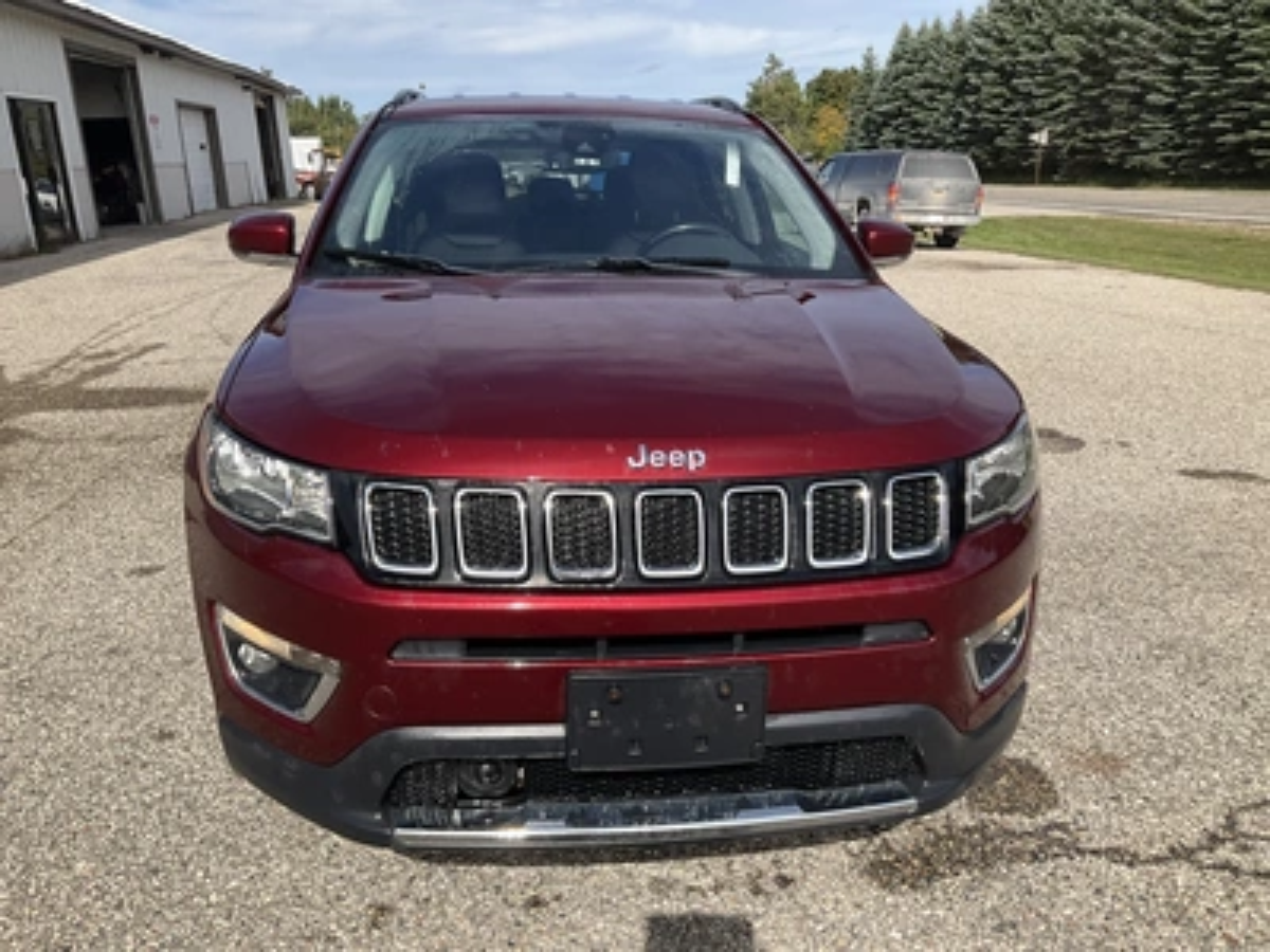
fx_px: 1064
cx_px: 635
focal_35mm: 29
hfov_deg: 61.7
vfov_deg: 48.2
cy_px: 476
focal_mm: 3
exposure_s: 1/1730
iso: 25
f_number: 1.8
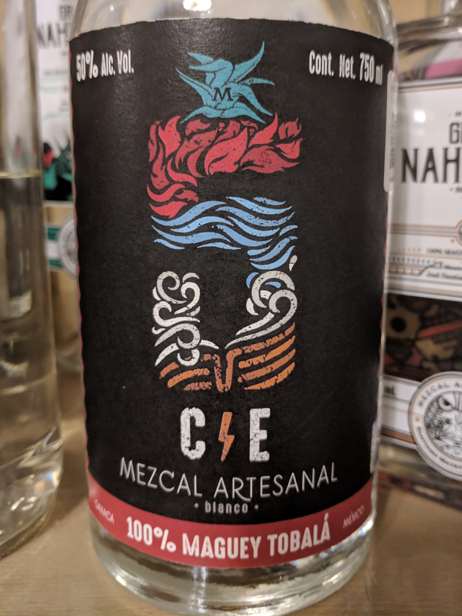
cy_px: 262
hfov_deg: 46.8
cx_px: 249
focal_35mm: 30
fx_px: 534
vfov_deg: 59.7
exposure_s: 1/40
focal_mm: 4.67
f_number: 2
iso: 705
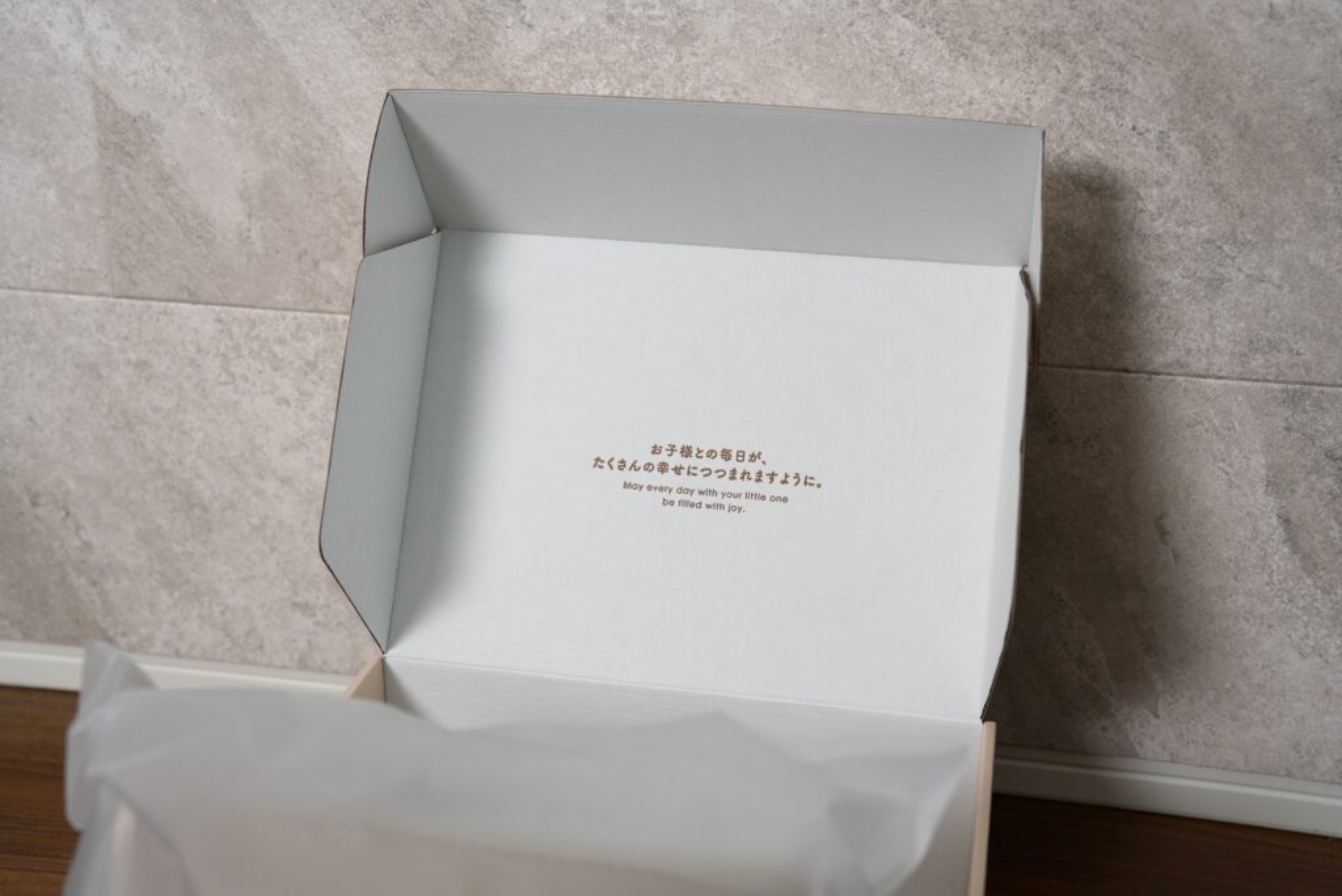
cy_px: 448
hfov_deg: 39.6
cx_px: 671
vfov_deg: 27.0
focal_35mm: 50
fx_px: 1865
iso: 400
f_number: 3.5
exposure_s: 1/125
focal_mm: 50
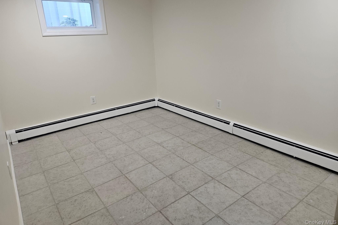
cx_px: 169
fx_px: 225
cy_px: 99
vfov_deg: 53.0
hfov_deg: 73.7
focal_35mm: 24
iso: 250
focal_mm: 5.4
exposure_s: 1/120
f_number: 1.8
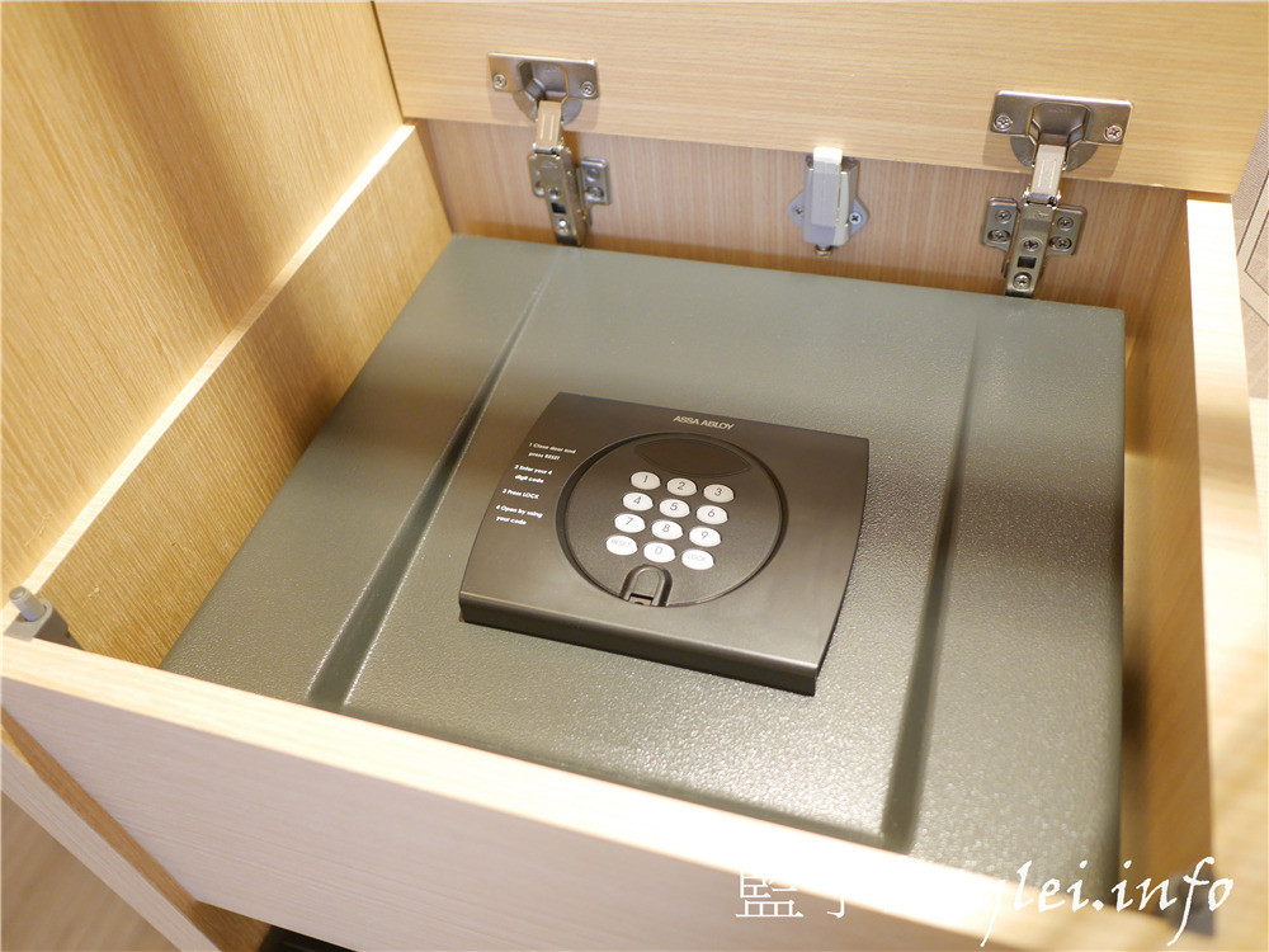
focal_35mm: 30
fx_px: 1100
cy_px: 476
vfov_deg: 46.8
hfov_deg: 60.0
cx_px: 634
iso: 800
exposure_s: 1/60
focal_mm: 15
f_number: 1.7
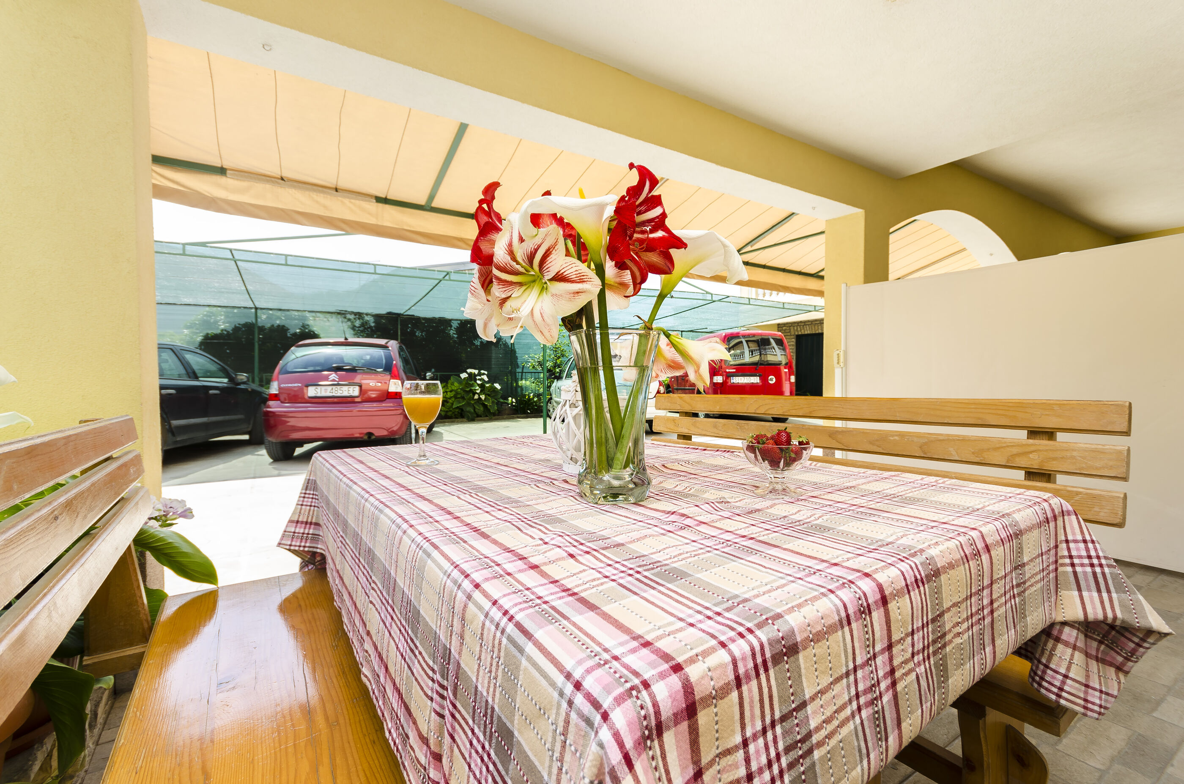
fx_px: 492
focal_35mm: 15
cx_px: 592
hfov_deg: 100.5
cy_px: 392
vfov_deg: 77.1
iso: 100
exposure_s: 1/100
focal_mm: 10
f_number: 7.1
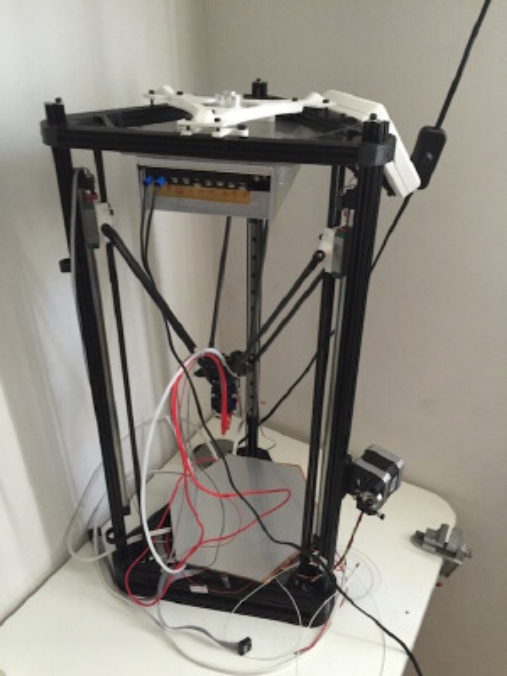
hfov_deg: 48.2
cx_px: 254
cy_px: 338
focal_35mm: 29
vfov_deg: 61.7
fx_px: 566
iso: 250
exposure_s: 1/15
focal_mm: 4.15
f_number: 2.2
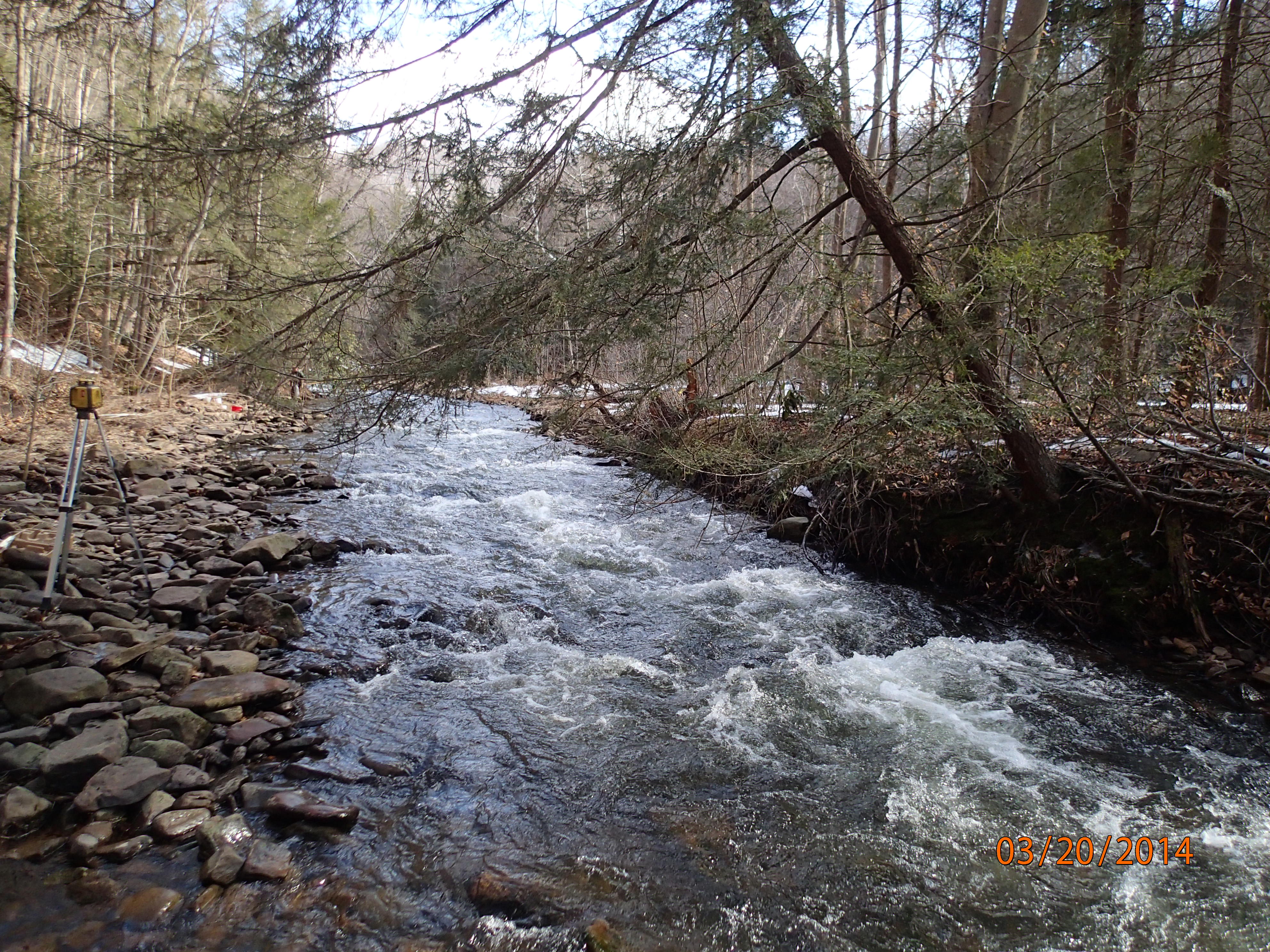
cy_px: 476
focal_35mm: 25
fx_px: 917
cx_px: 635
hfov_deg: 69.4
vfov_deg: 54.9
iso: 200
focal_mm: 4.5
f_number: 2
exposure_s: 1/800
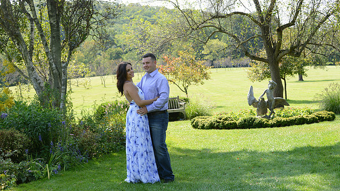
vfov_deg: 16.3
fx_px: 667
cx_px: 169
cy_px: 84
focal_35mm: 74
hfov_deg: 28.6
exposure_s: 1/250
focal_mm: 70
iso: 320
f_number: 8
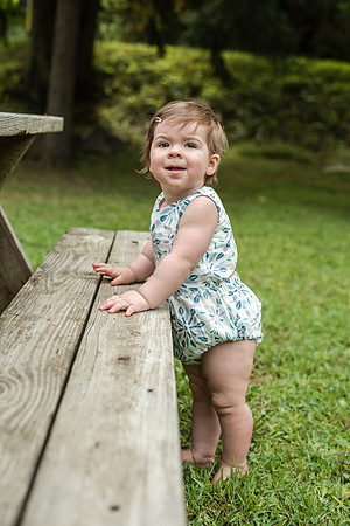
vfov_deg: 39.6
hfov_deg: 27.0
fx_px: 729
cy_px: 263
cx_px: 175
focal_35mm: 50
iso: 400
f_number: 3.5
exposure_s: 1/1600
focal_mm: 50
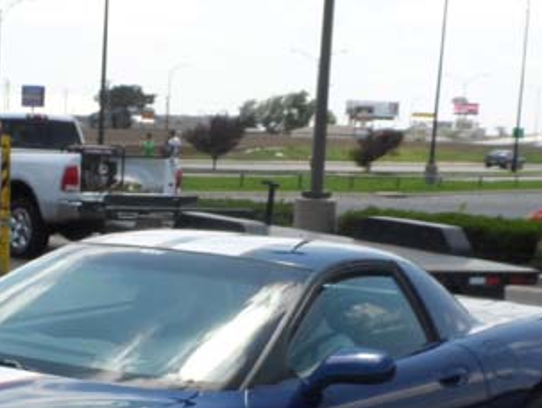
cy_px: 342
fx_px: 1270
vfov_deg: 18.0
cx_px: 82
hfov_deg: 23.6
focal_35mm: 81
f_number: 4.5
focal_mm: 4
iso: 80
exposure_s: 1/500
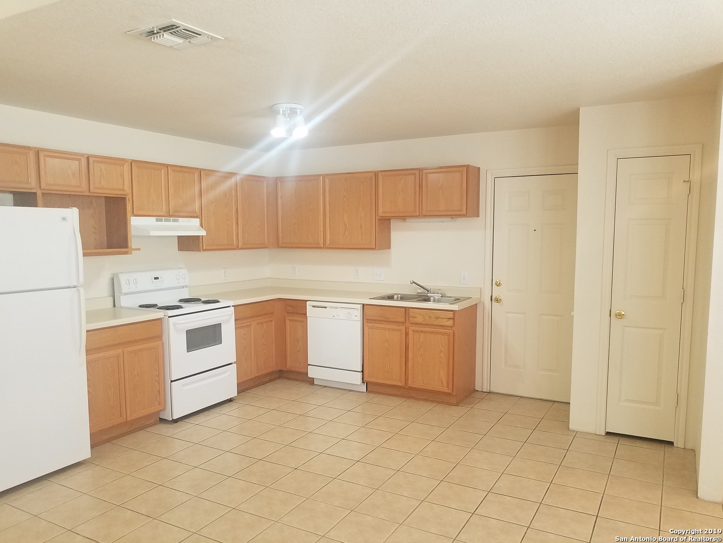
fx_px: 543
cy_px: 272
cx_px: 362
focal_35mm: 26
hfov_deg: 67.3
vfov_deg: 53.1
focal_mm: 4.2
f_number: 1.7
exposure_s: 1/60
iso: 200
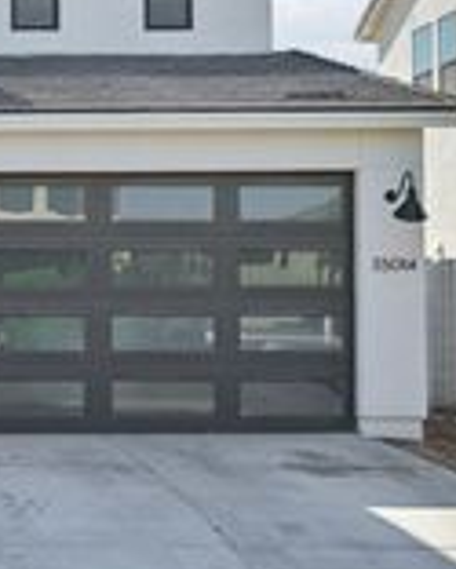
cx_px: -164
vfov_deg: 20.8
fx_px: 1517
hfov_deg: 16.1
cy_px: 64
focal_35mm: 90
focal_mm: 30
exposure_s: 1/320
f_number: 8
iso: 100
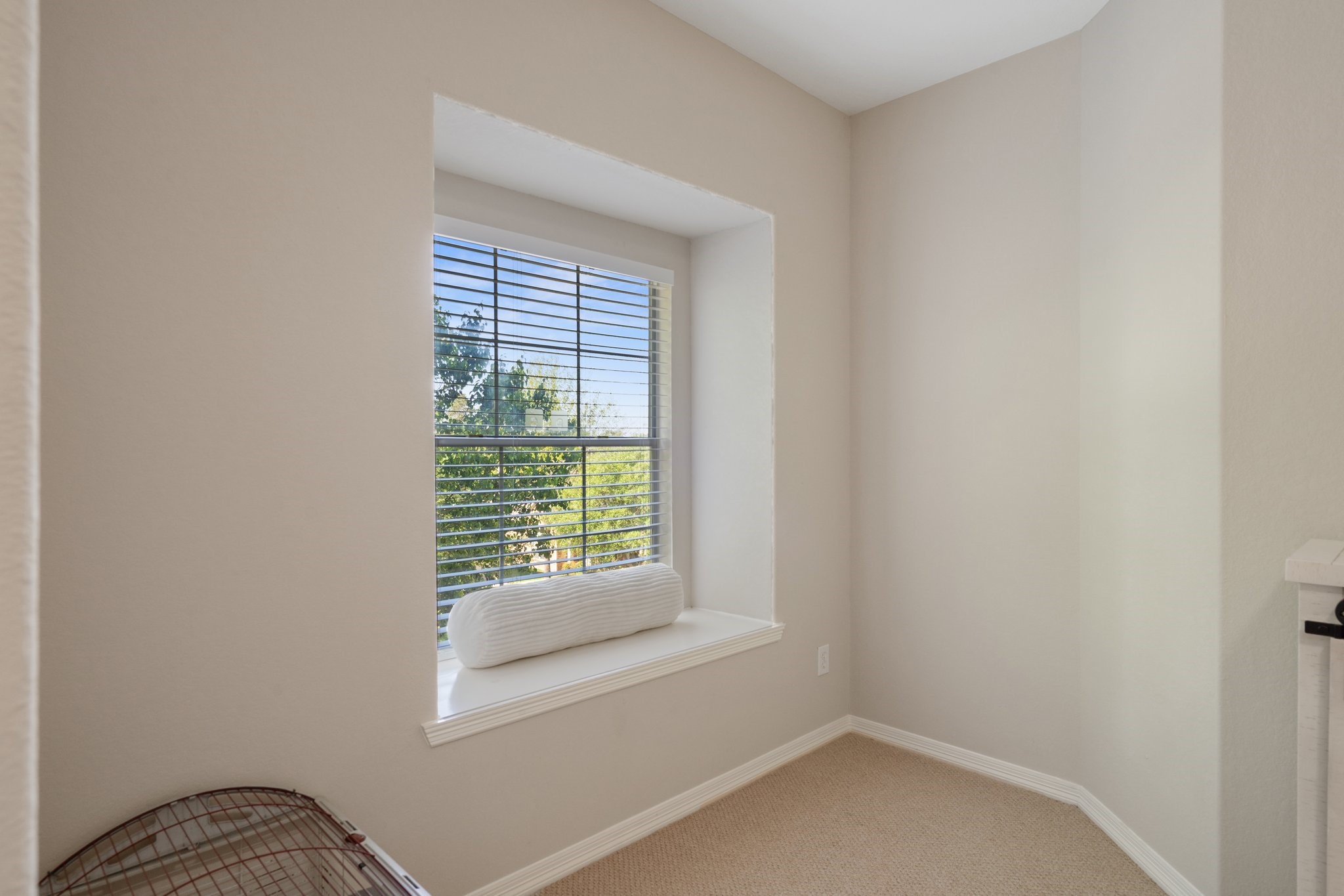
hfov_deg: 86.9
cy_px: 448
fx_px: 709
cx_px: 672
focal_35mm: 19
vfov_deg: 64.5
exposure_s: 1/5
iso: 320
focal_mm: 19
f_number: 9
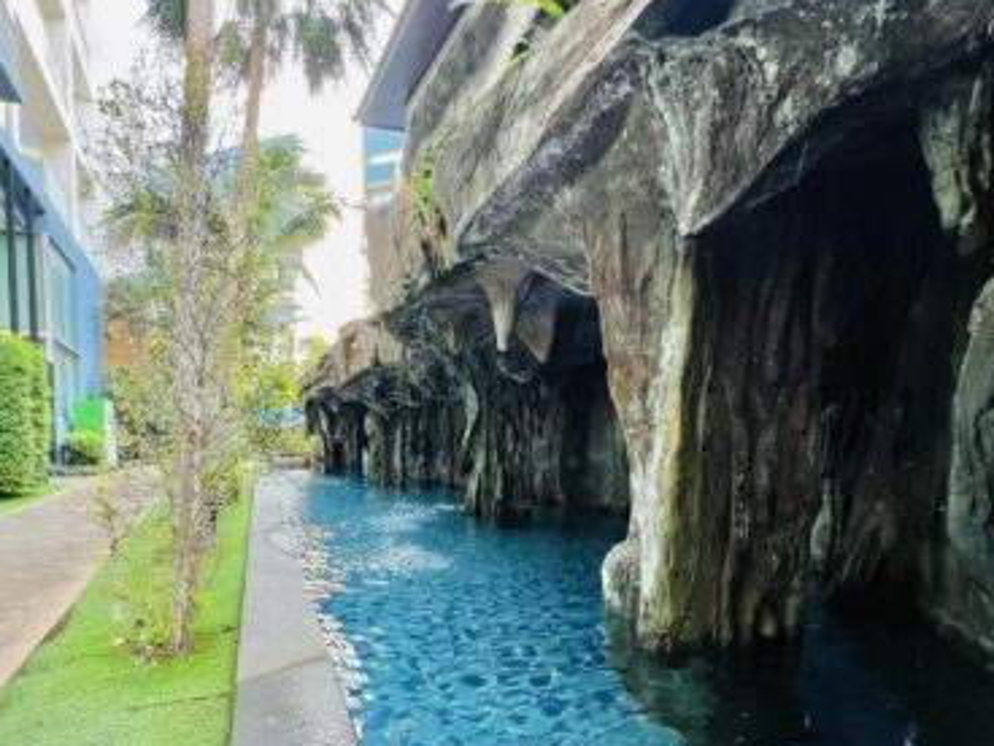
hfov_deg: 85.1
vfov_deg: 69.7
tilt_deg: -5.2
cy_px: 492
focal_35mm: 18
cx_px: 343
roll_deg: -0.4
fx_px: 517
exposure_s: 1/91
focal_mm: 1.57
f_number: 1.8
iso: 250
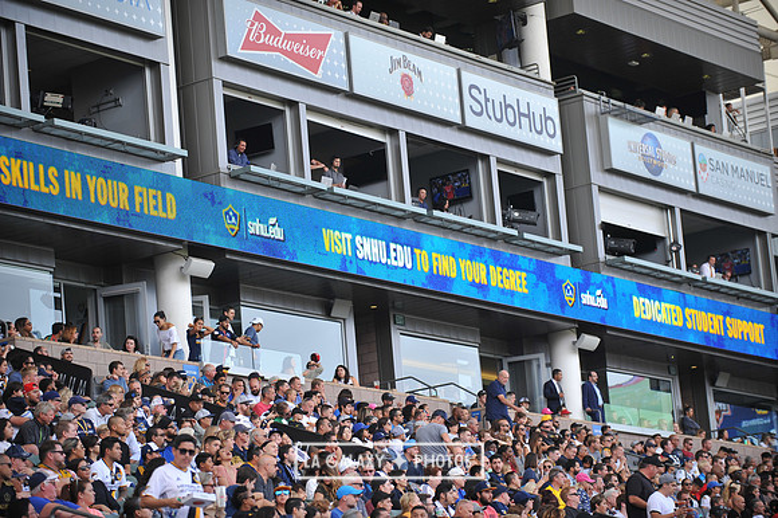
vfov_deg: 11.0
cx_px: 389
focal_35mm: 125
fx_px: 2700
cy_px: 259
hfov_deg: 16.4
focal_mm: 125
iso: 500
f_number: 2.8
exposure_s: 1/1250
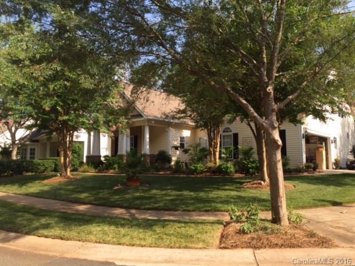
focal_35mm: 29
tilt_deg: +7.2
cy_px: 133
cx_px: 178
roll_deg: -0.8
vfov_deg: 48.2
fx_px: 297
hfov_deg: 61.7
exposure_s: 1/746
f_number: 2.2
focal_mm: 4.15
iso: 32
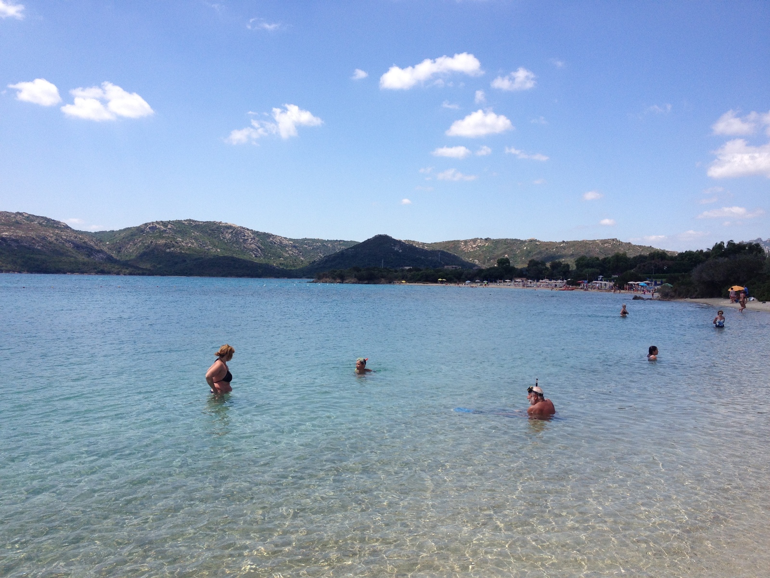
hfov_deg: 52.6
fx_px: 779
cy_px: 289
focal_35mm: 35
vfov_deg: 40.7
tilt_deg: -3.0
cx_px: 385
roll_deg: -0.6
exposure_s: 1/1905
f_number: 2.4
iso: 50
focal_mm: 4.28
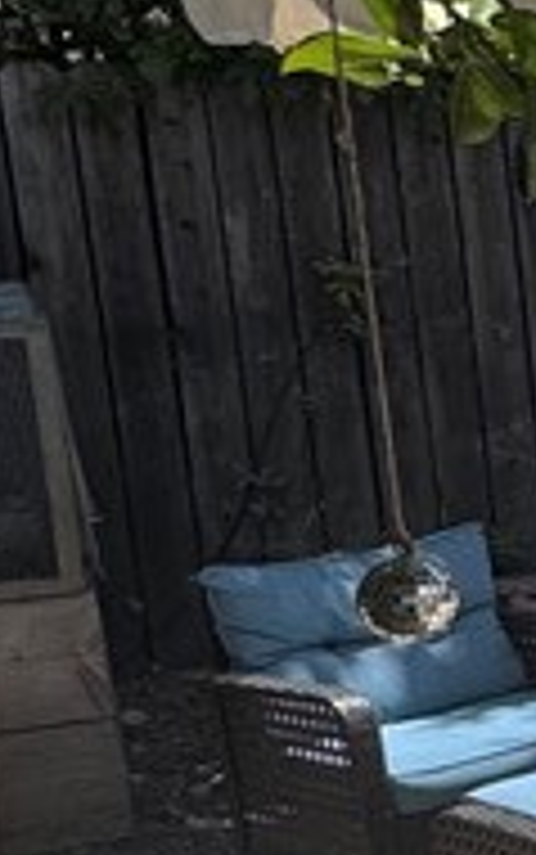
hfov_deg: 10.8
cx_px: 1631
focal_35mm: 80
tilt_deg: -11.9
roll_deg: -0.1
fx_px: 1867
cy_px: 531
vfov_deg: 25.7
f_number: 2.2
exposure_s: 1/2146
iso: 50
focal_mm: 2.22
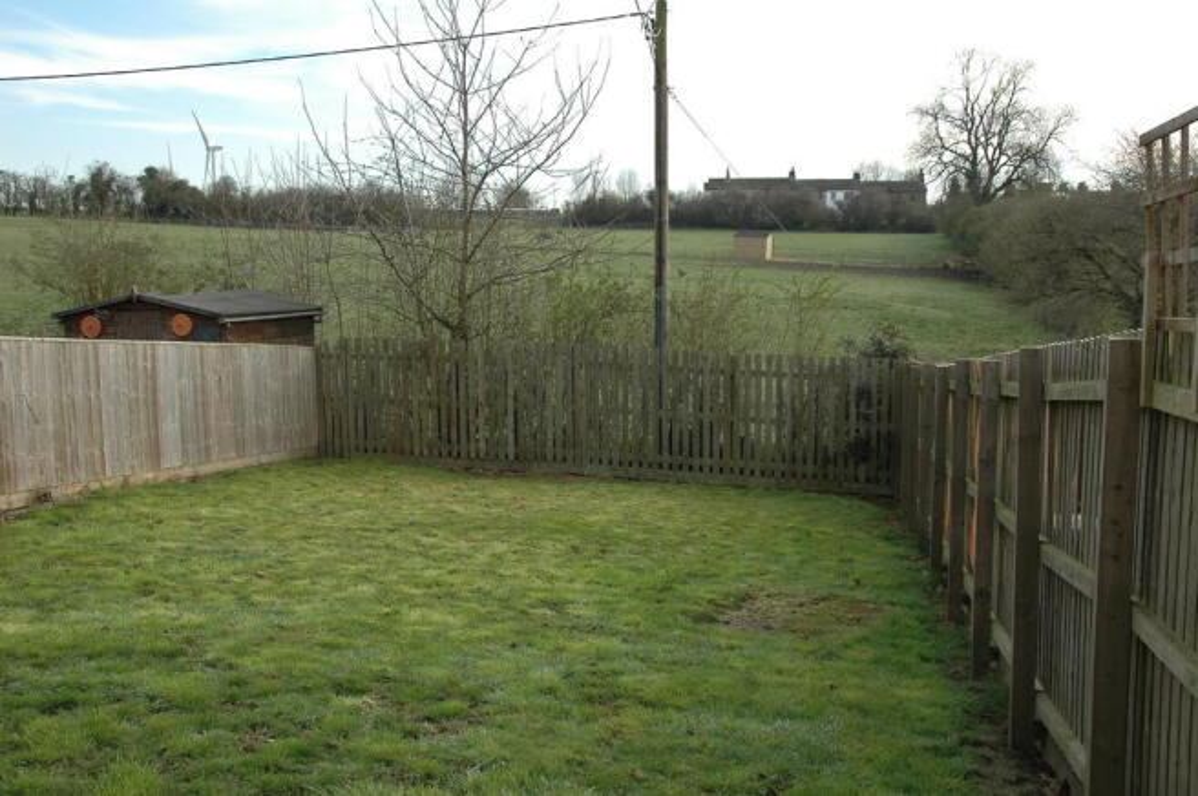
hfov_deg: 49.6
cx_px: 599
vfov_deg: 34.1
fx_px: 1297
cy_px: 398
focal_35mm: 39
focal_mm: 26
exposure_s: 1/640
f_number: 7.1
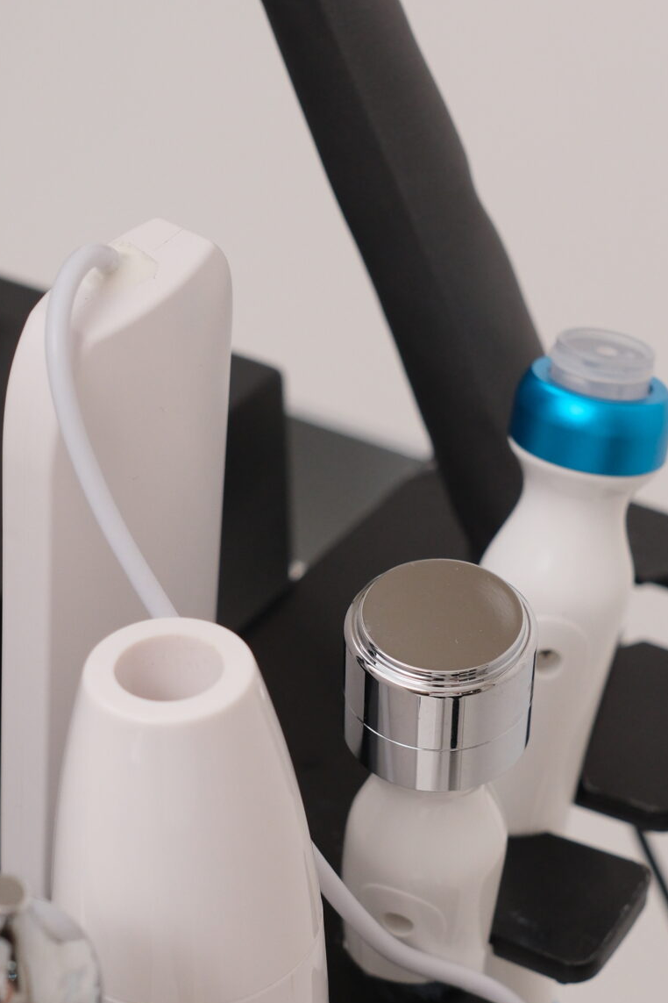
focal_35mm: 112
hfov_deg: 12.2
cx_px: 441
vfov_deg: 18.2
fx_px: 3117
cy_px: 672
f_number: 4
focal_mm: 33
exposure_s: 1/180
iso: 640
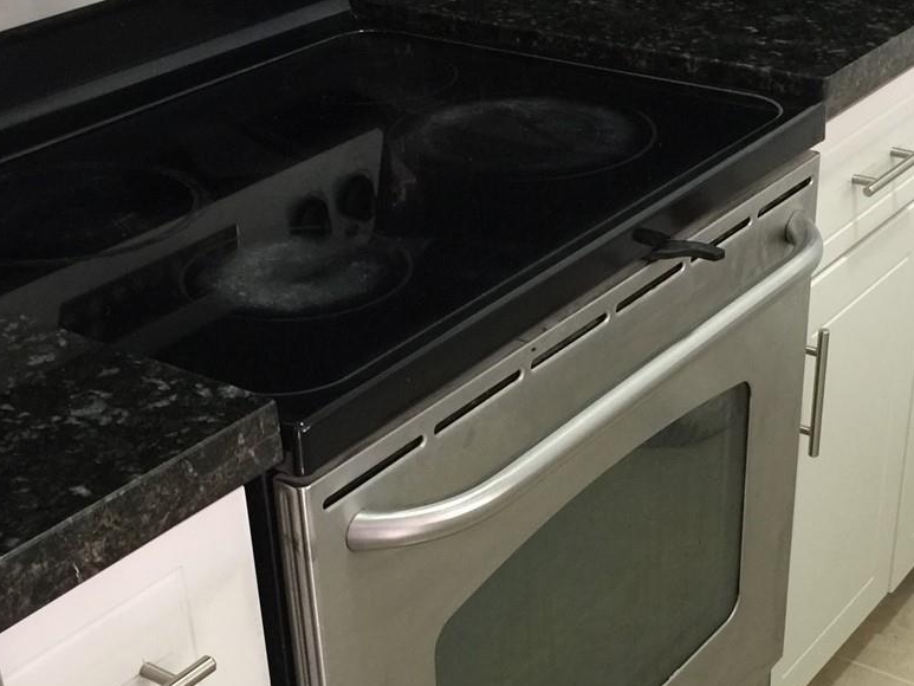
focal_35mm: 60
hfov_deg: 32.1
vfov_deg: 24.1
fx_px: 1584
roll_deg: +0.2
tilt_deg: -31.3
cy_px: 522
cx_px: 538
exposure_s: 1/8
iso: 125
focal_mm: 4.15
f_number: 2.2
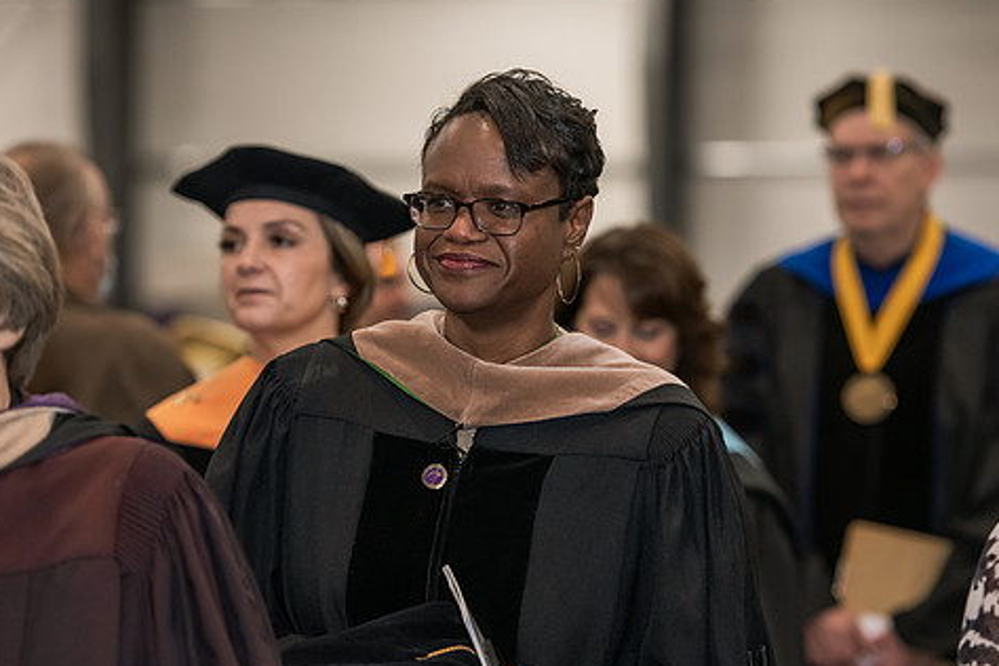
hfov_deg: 12.9
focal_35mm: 159
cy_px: 359
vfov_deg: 8.6
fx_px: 4412
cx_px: 531
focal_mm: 130
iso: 2000
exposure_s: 1/200
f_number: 3.2
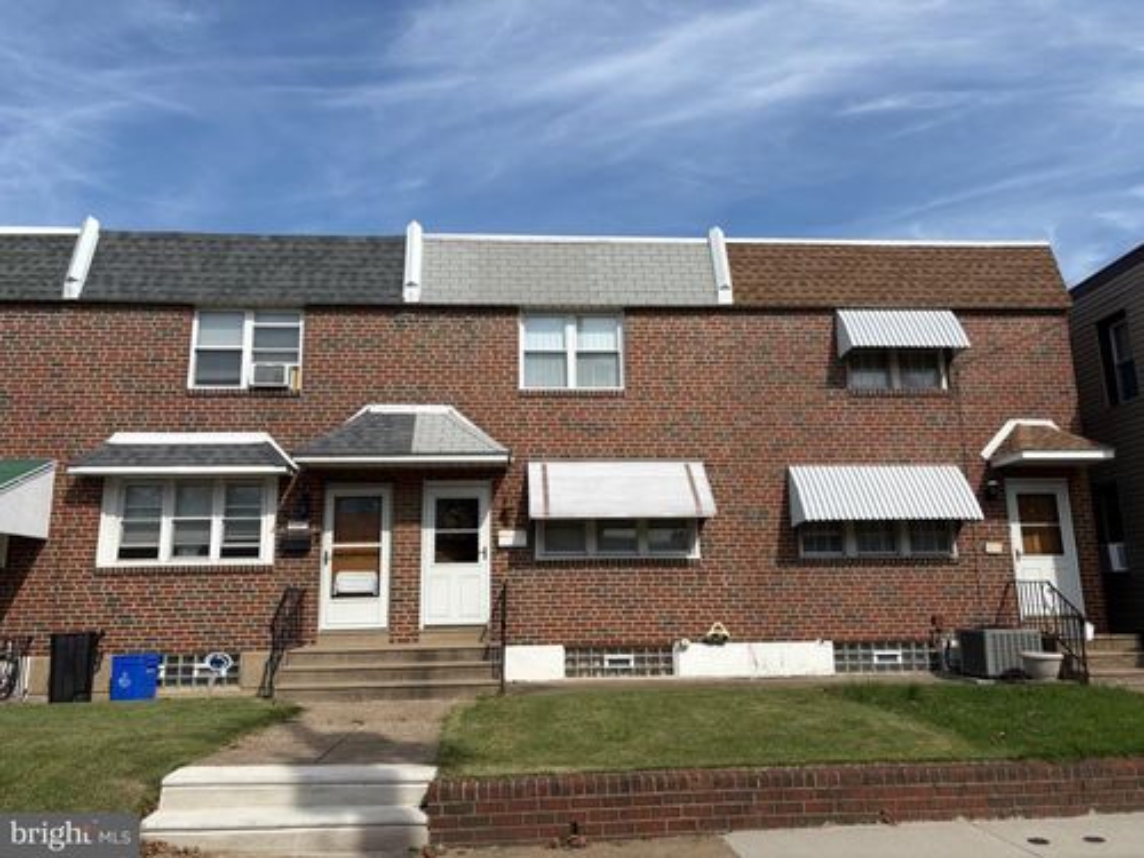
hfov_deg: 67.3
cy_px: 429
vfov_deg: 53.1
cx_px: 572
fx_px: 859
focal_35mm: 26
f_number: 1.6
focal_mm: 5.96
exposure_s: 1/4950
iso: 50
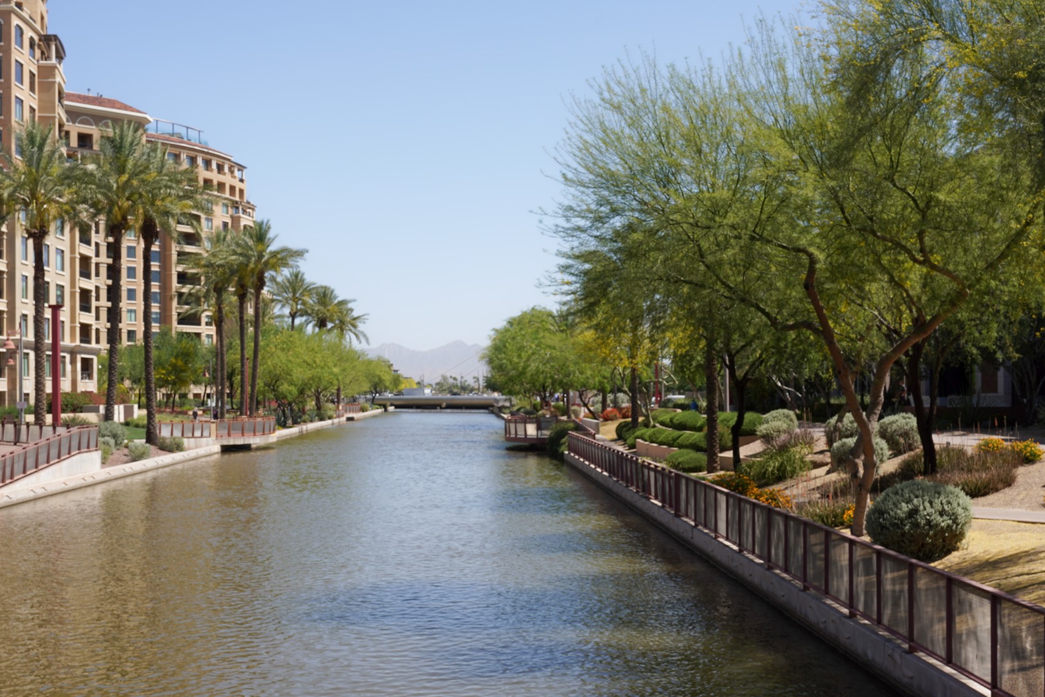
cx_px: 510
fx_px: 1365
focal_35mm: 47
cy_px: 369
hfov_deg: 41.9
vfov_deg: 28.7
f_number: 14
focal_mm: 38
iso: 100
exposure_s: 1/100
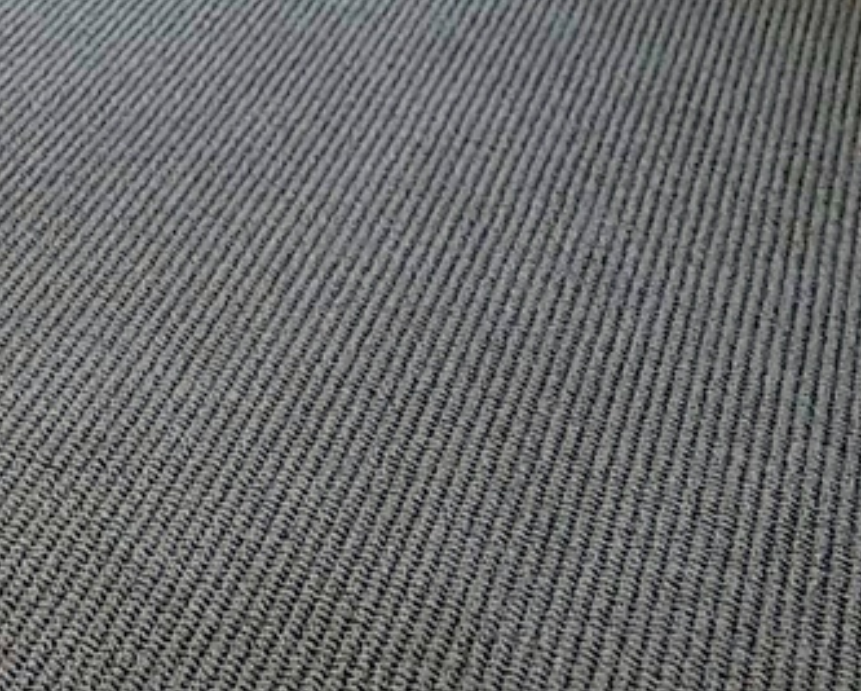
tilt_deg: -4.2
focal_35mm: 84
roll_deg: -1.4
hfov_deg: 21.6
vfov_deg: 14.1
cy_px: -851
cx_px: -67
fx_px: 2142
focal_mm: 2.22
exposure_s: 1/214
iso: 40
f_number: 2.2
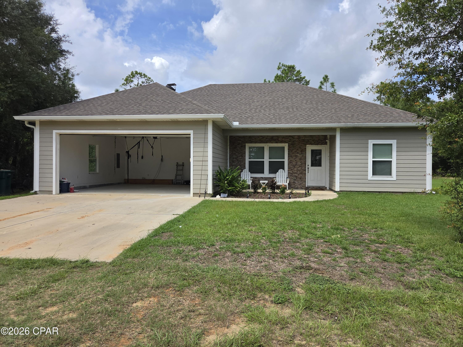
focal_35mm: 23
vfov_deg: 58.9
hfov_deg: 73.9
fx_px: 308
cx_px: 232
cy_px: 174
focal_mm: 5.4
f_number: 1.8
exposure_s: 1/3935
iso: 80
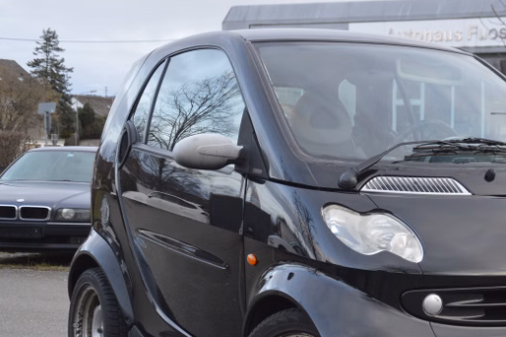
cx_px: 381
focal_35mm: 82
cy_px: 258
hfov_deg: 24.6
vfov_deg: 16.6
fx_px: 1149
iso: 400
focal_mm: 35
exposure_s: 1/25
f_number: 4.5
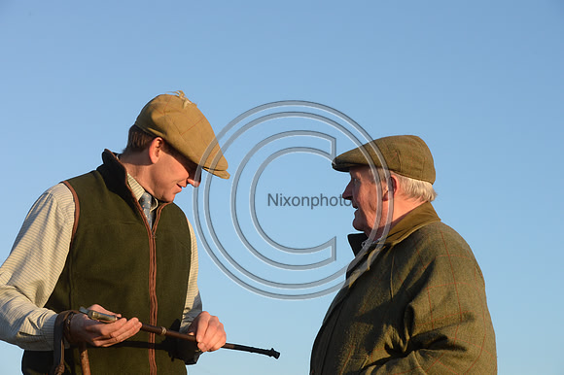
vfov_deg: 12.2
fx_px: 1754
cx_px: 282
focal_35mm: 112
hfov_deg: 18.3
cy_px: 188
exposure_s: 1/1000
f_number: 10
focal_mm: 112
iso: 1250
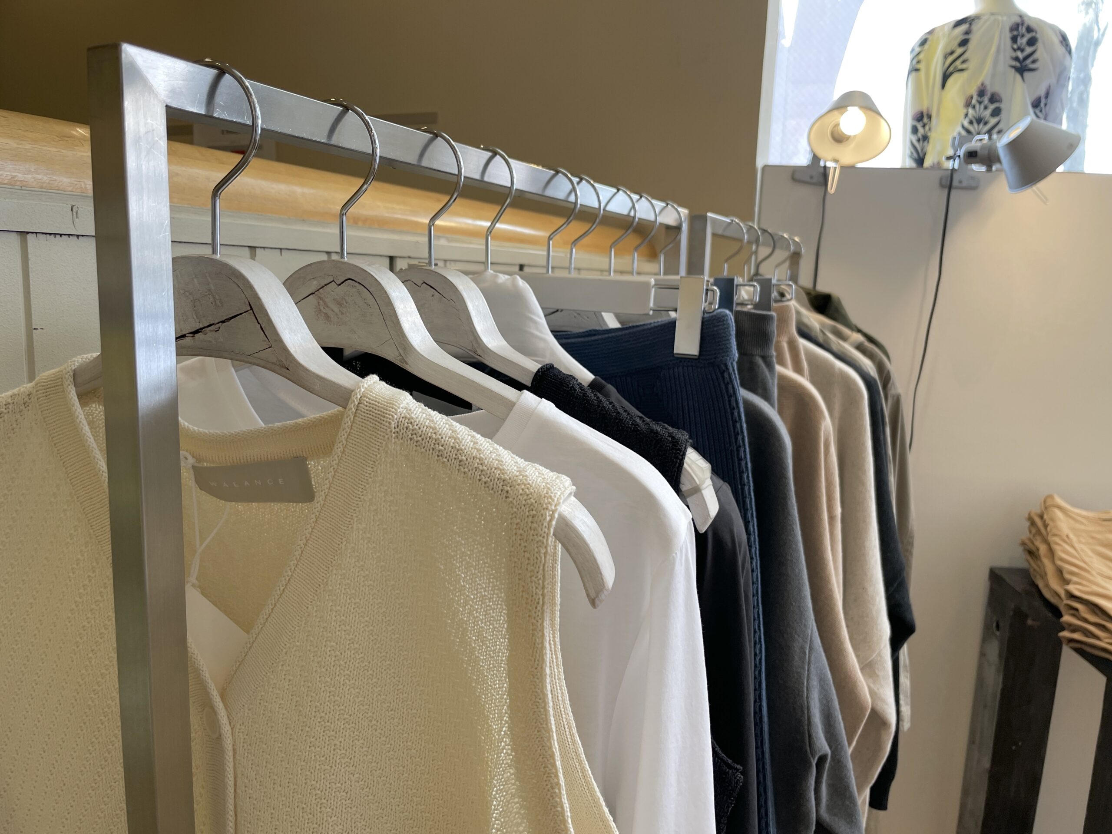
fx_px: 835
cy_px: 417
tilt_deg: -8.6
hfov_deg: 67.3
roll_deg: -2.3
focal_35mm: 26
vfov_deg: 53.1
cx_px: 556
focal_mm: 4.2
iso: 50
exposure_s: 1/100
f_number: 1.6
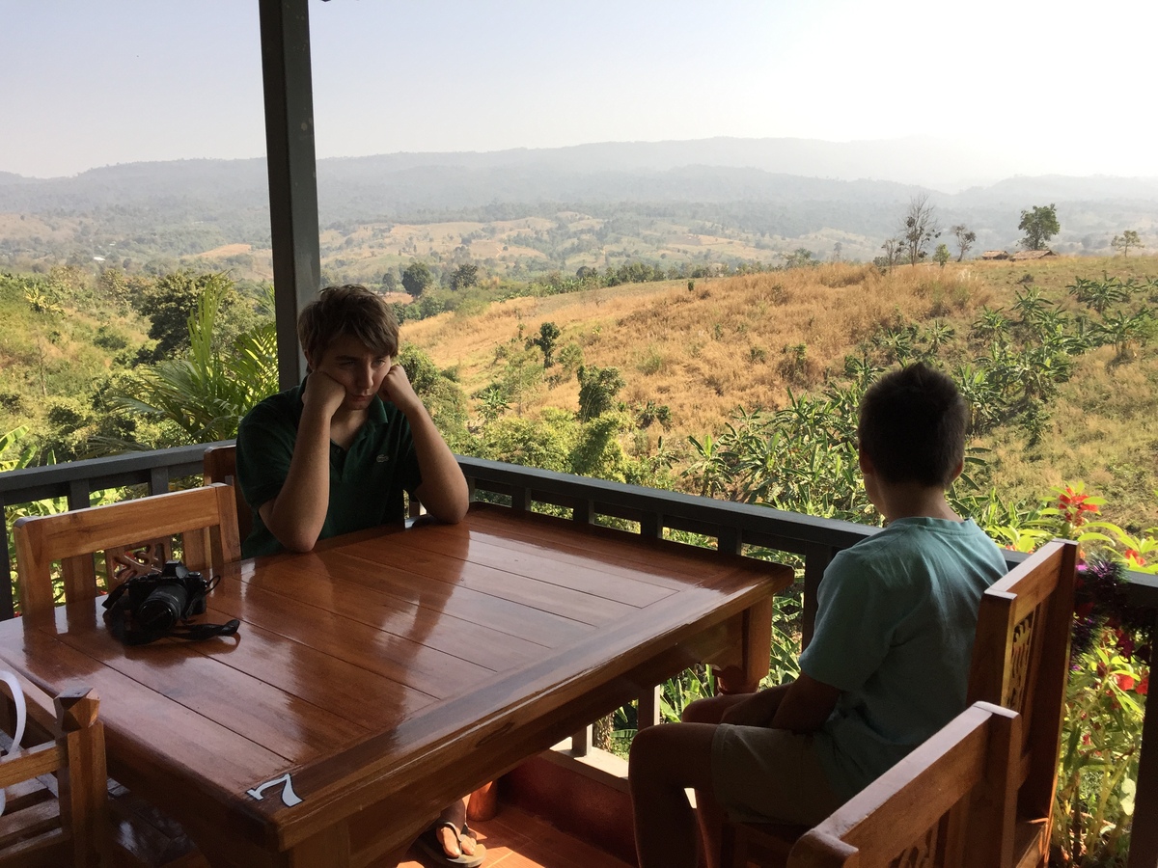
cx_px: 579
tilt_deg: -9.1
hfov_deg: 61.7
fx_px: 970
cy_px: 434
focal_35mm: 29
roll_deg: -0.7
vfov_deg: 48.2
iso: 50
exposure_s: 1/1582
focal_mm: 4.15
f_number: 2.2
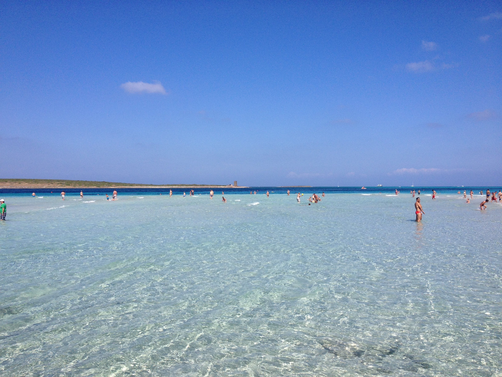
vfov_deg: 40.7
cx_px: 251
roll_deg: -0.1
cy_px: 188
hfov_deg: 52.6
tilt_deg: -2.6
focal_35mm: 35
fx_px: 508
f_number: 2.4
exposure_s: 1/2513
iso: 50
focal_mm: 4.28
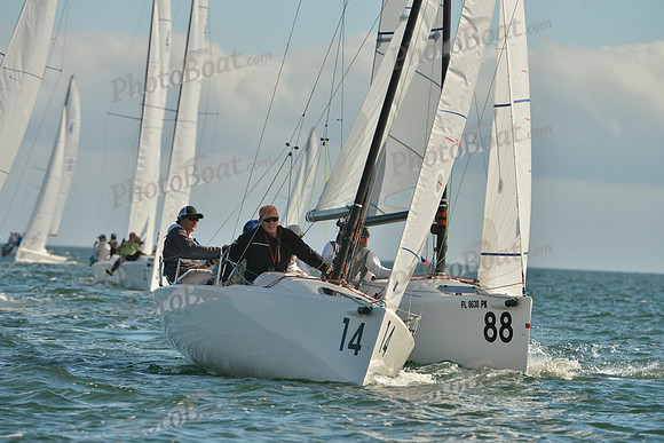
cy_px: 222
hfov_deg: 5.7
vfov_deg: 3.8
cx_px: 332
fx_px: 6641
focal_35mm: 360
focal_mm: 360
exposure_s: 1/800
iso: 280
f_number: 10
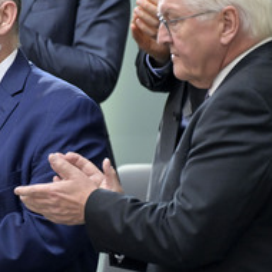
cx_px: 69
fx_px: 8952
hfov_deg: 1.7
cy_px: 120
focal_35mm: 1007
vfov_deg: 1.7
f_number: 5.6
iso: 8000
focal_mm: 500
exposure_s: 1/160
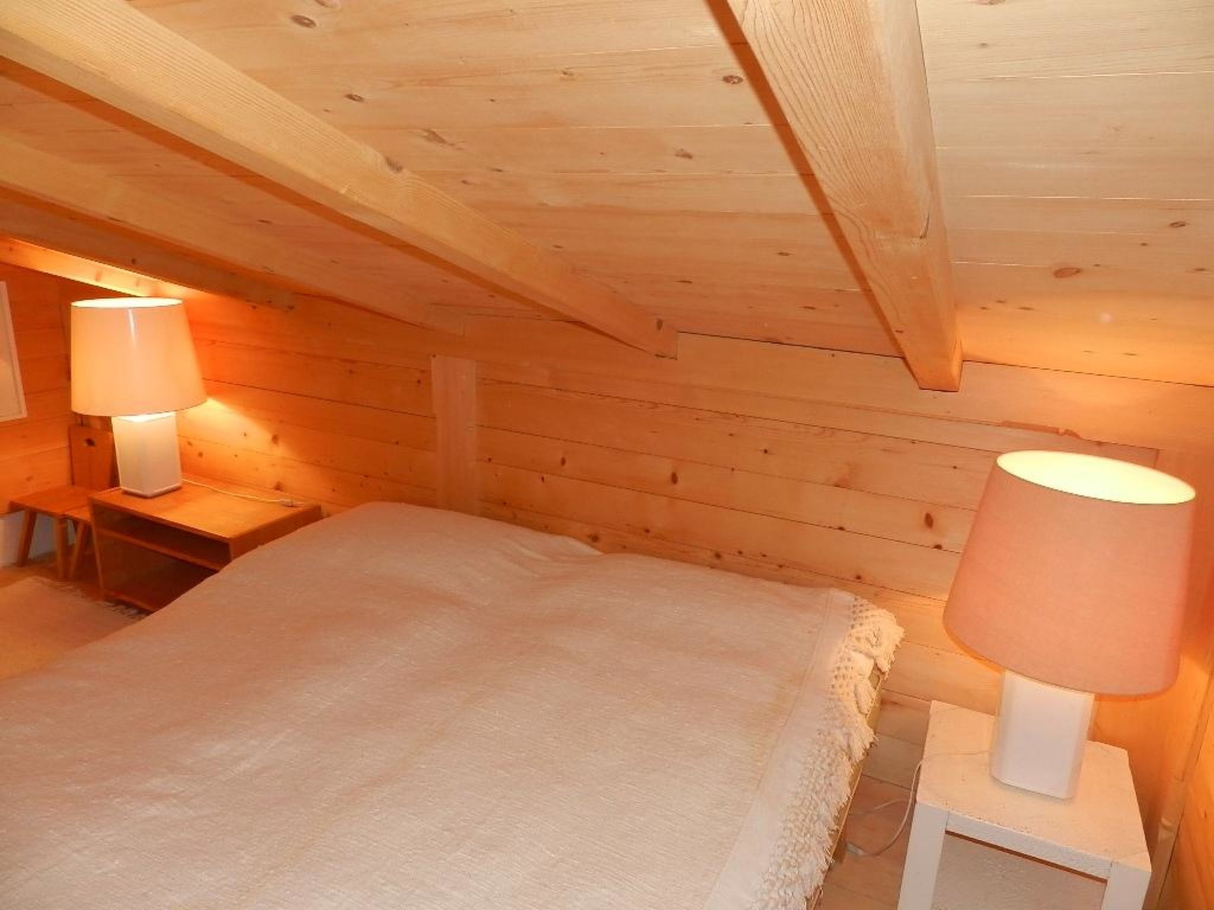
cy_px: 455
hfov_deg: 73.9
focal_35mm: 23
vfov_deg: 58.9
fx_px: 807
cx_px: 607
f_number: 3.4
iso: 200
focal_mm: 4
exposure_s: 1/30
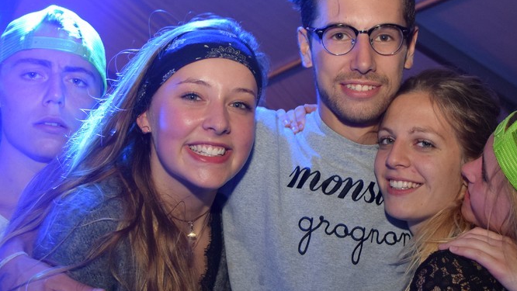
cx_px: 310
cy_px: 161
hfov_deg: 35.9
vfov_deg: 20.7
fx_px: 795
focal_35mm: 58
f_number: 4.5
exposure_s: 1/10
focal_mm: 24
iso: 800
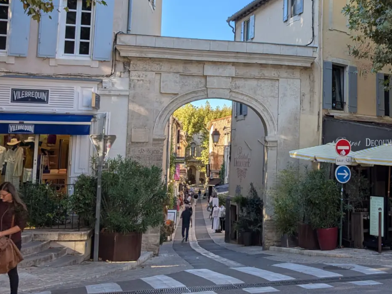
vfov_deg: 40.6
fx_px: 396
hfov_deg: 52.4
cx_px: 226
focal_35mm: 35
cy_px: 128
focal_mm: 4.38
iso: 55
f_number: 1.73
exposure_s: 1/1462
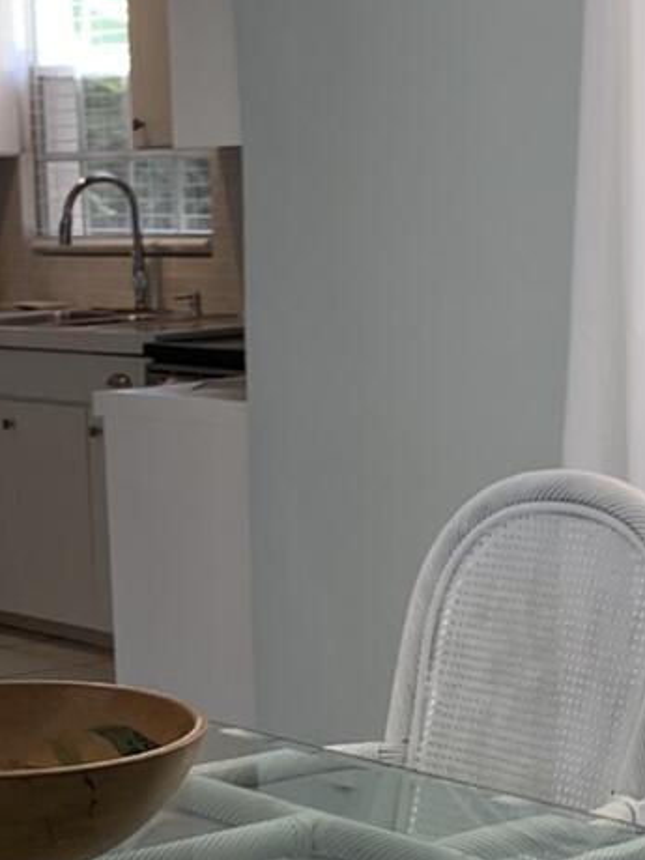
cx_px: 144
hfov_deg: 13.1
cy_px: 684
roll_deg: +2.1
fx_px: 2807
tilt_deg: -9.6
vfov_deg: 17.3
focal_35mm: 113
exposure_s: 1/120
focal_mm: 4.25
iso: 25
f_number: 1.8
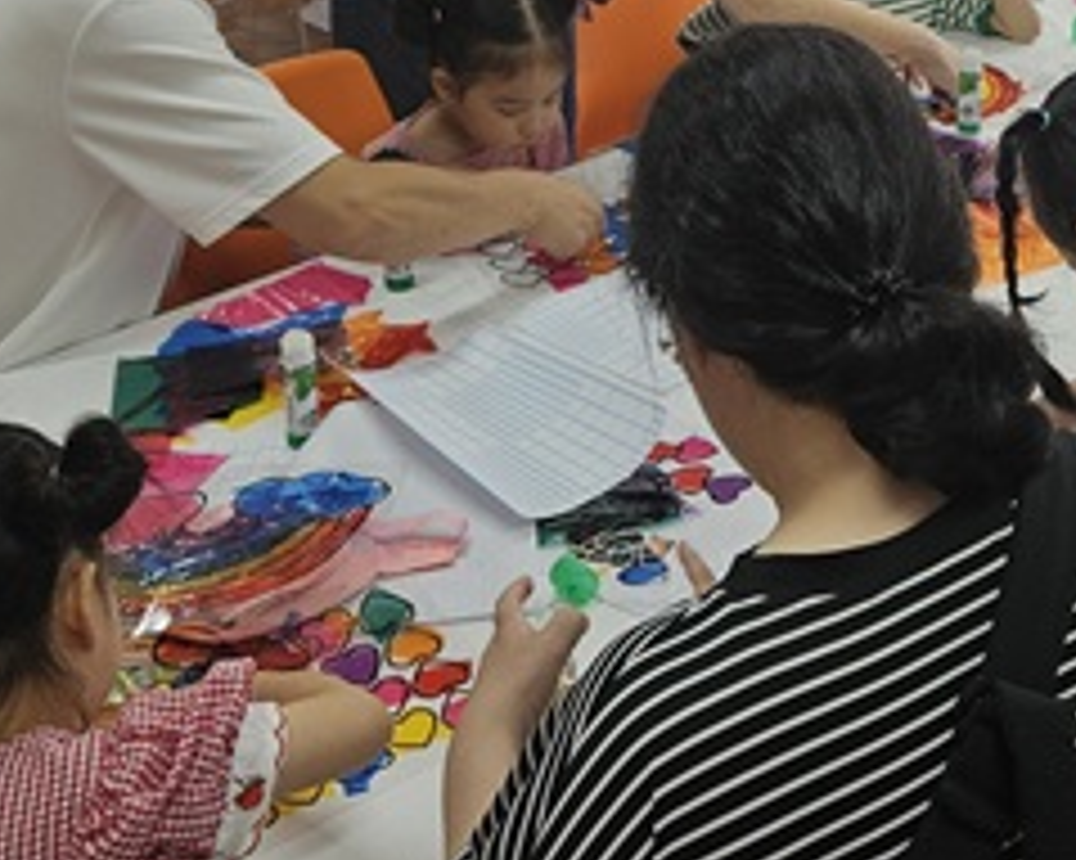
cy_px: 38
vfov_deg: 24.1
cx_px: 887
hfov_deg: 30.1
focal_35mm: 61
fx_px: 1942
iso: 50
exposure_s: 1/120
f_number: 1.8
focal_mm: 5.4
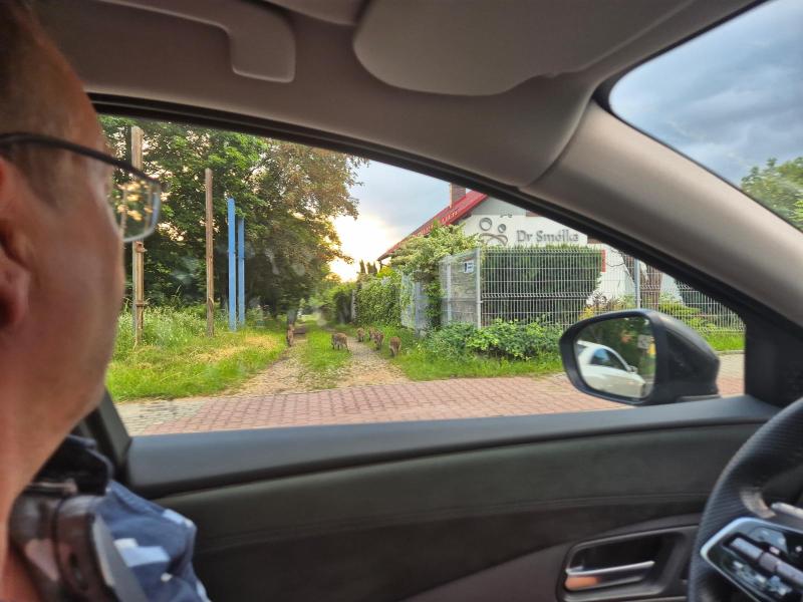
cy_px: 301
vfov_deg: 58.9
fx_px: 534
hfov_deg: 73.9
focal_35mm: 23
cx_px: 402
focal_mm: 5.4
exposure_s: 1/100
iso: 40
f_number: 1.8
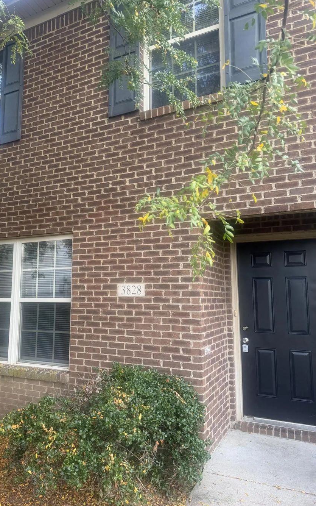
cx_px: 125
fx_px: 358
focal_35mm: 26
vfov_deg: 70.4
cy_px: 248
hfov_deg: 47.3
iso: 200
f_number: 1.78
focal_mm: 6.76
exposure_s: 1/121
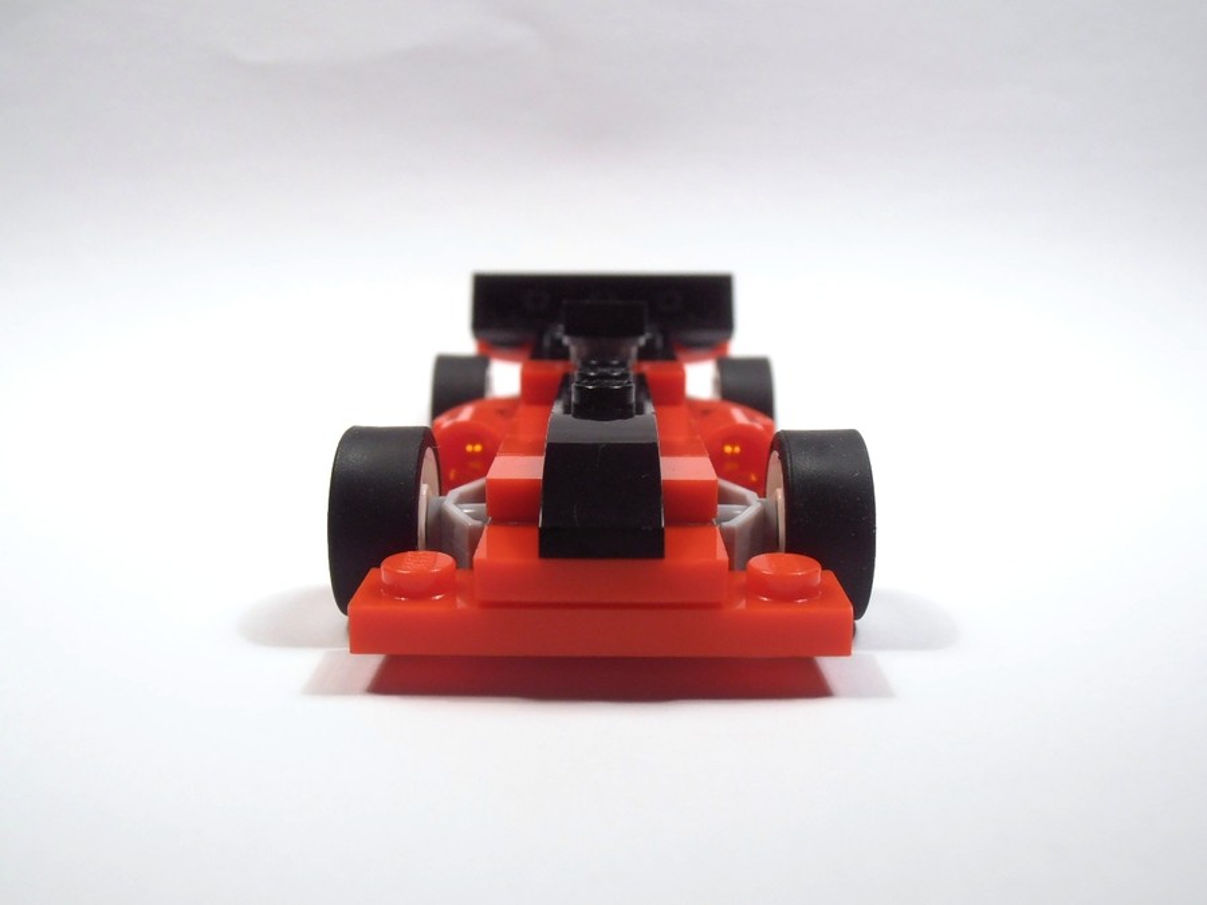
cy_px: 452
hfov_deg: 50.1
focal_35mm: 37
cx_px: 604
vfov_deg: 38.7
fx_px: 1290
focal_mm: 6.61
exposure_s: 1/50
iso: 80
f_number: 3.9
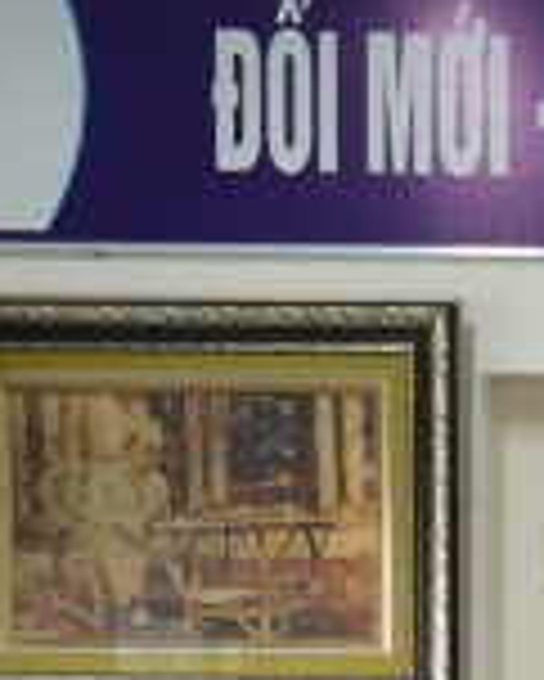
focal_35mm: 190
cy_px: 1151
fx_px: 3820
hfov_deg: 7.8
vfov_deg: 9.7
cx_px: 1106
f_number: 4
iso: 640
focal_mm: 24
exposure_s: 1/160
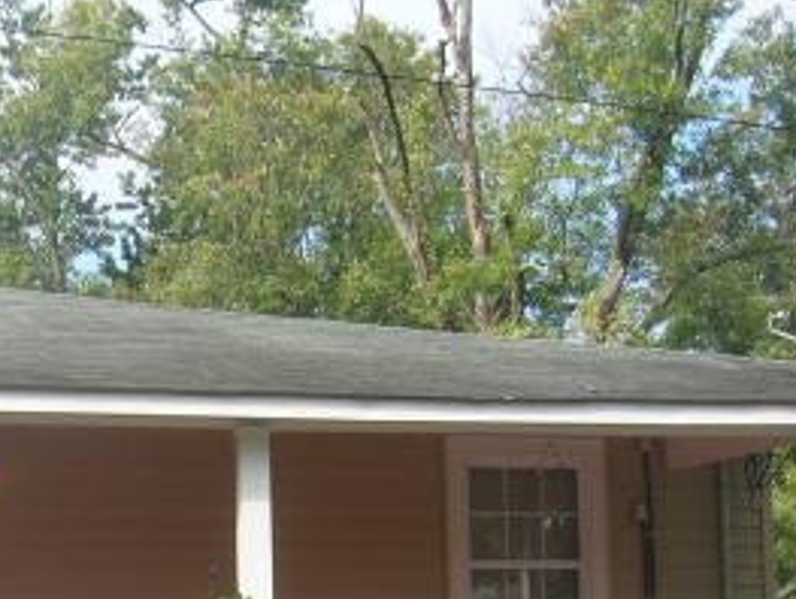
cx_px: 21
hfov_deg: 24.9
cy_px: 584
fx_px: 1727
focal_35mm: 75
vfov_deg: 19.2
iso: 50
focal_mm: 5.7
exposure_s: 1/180
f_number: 4.9
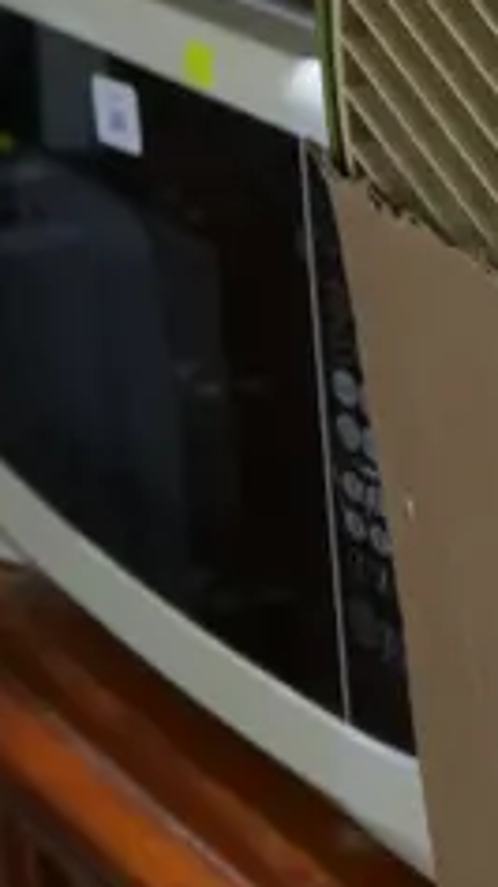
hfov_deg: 7.4
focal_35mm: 151
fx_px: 3551
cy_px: 397
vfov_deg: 14.2
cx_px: 1312
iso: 320
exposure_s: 1/60
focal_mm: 16
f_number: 3.6
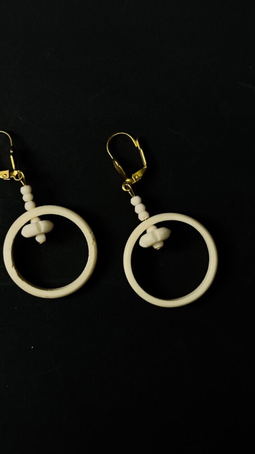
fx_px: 637
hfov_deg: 22.6
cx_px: 108
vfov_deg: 39.2
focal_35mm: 53
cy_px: 227
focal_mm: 6.86
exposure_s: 1/60
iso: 200
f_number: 1.78
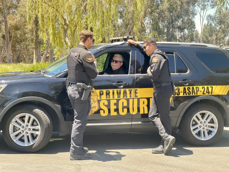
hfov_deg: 30.3
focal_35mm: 64
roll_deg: +0.3
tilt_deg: -5.9
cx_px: 114
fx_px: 423
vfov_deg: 22.9
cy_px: 86
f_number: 2.2
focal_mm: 7.5
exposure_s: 1/121
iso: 25
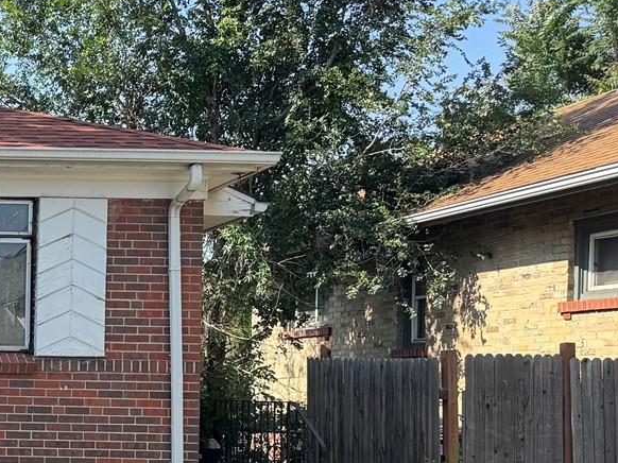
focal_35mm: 66
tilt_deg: -0.1
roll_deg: -1.5
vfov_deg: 22.0
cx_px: -228
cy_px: 371
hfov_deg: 24.7
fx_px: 1178
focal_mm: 6.76
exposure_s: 1/1193
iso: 80
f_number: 1.78
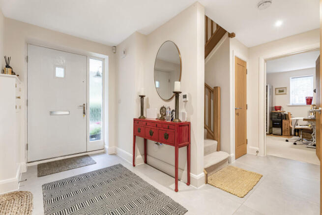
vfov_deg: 73.8
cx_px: 161
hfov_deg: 96.7
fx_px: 143
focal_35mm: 16
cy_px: 108
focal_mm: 16
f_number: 8
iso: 1000
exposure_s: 1/20
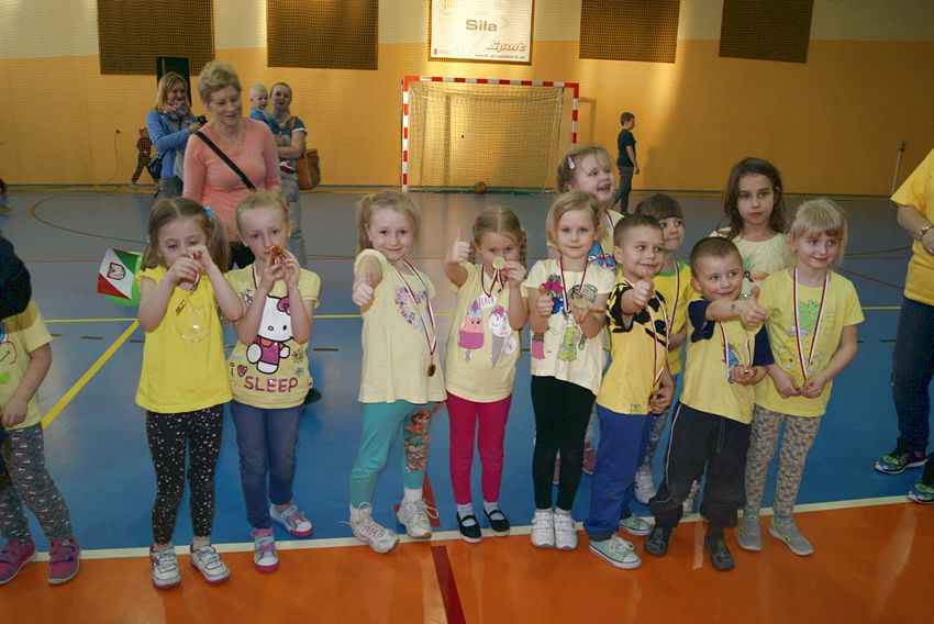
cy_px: 312
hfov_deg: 67.3
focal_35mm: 27
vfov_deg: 48.0
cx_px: 467
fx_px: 701
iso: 400
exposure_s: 1/60
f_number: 5.6
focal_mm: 18
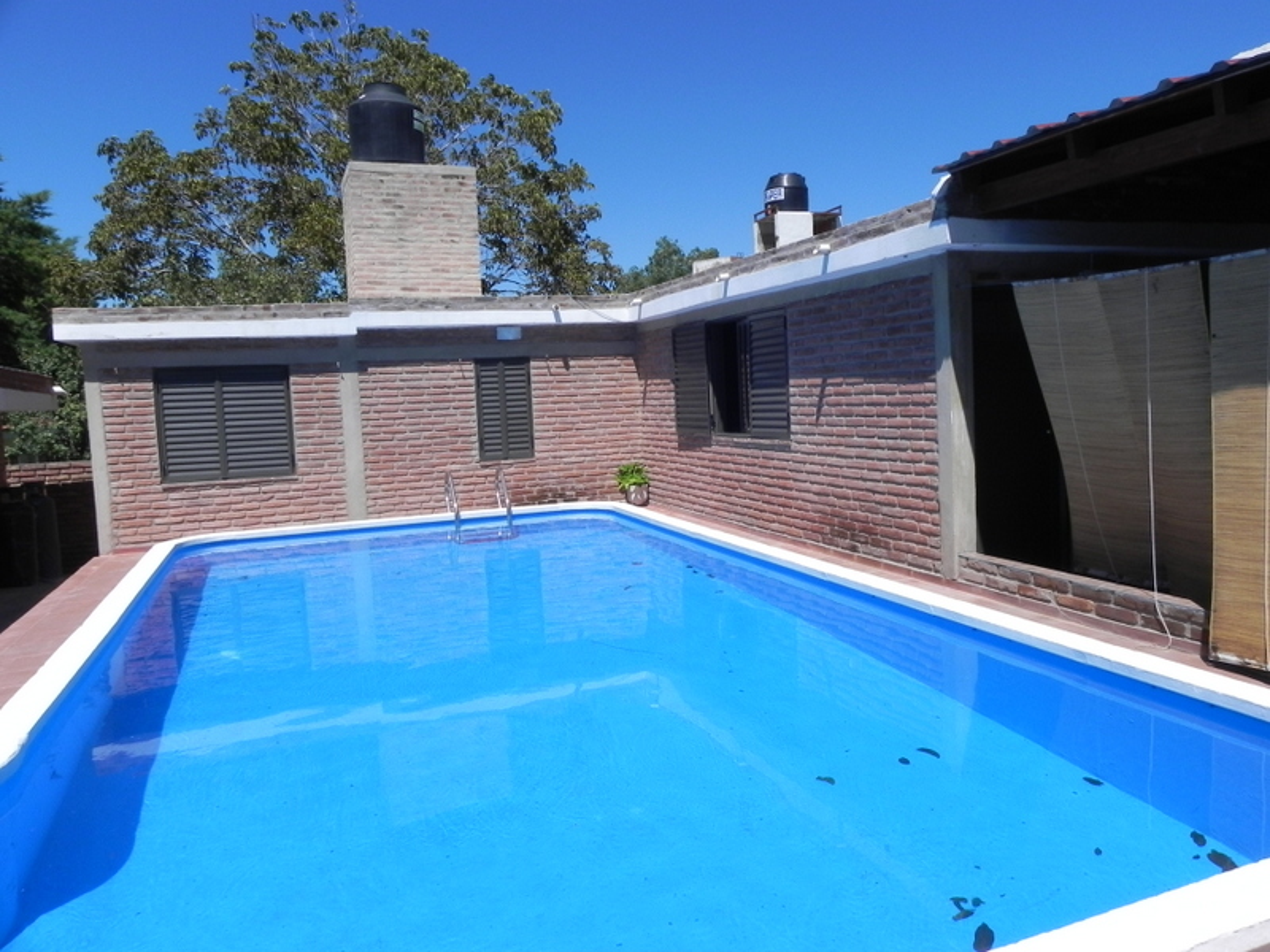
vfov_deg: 53.1
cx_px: 635
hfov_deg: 67.3
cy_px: 476
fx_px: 954
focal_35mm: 26
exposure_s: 1/414
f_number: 8
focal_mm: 4.6
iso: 160
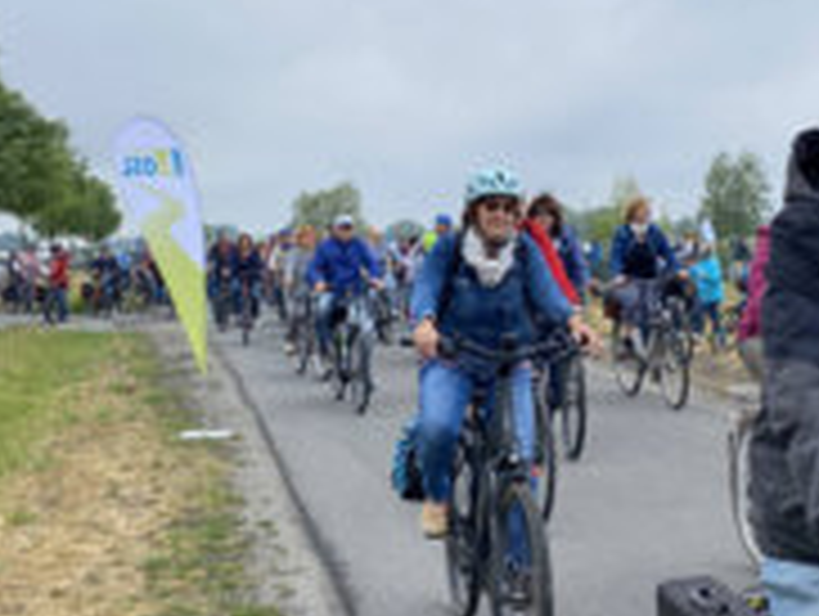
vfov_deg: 25.5
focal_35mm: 57
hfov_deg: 32.9
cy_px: 180
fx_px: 1350
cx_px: 639
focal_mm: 4.2
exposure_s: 1/1866
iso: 32
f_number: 1.8
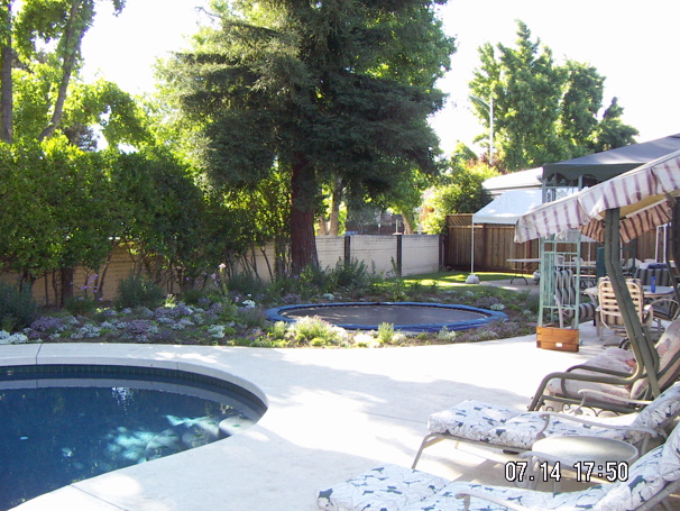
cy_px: 259
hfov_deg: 49.0
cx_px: 329
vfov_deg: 37.7
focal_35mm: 38
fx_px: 747
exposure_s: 1/320
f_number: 2.8
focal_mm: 4.7
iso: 125
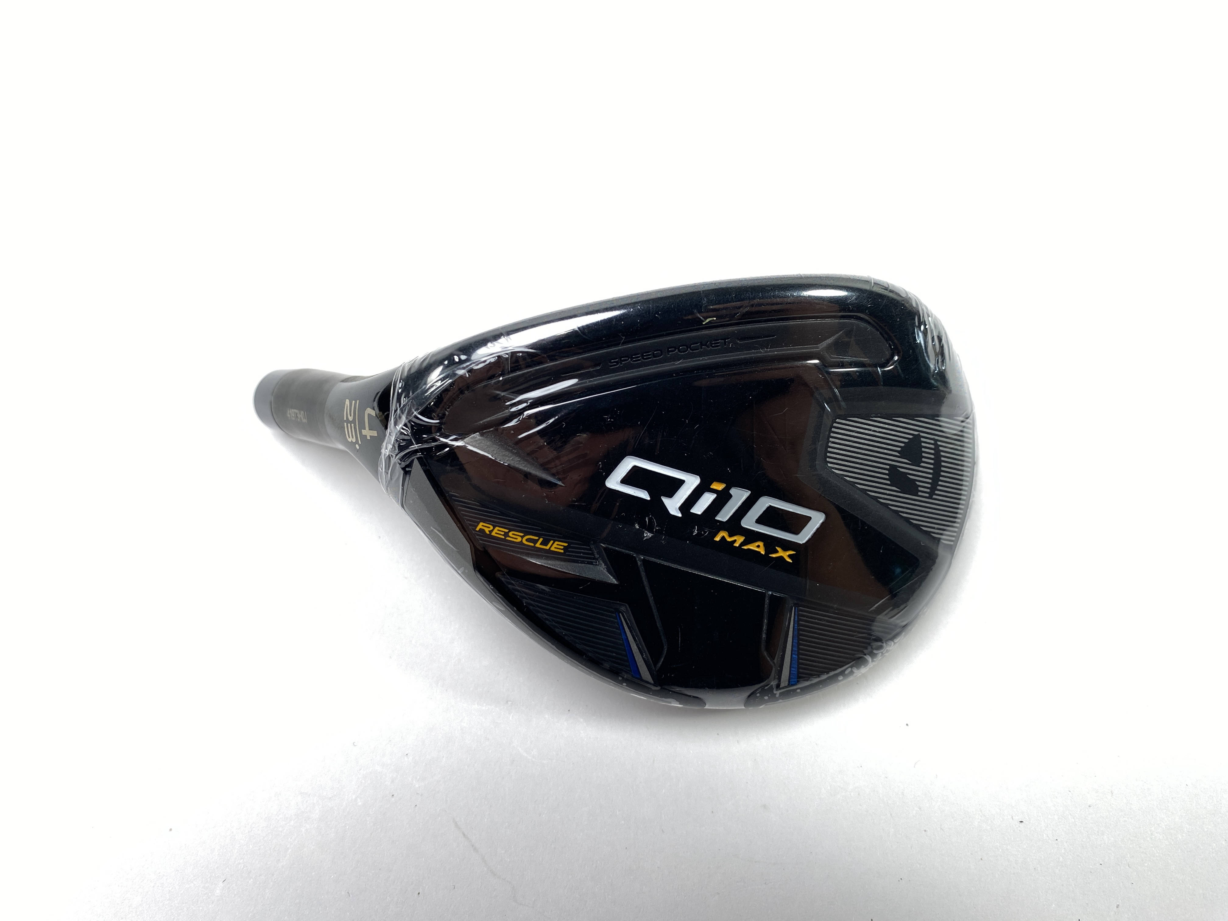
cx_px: 614
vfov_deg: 53.1
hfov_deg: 67.3
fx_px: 922
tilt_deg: -68.3
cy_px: 460
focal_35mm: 26
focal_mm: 4.25
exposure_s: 1/120
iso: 40
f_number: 1.8
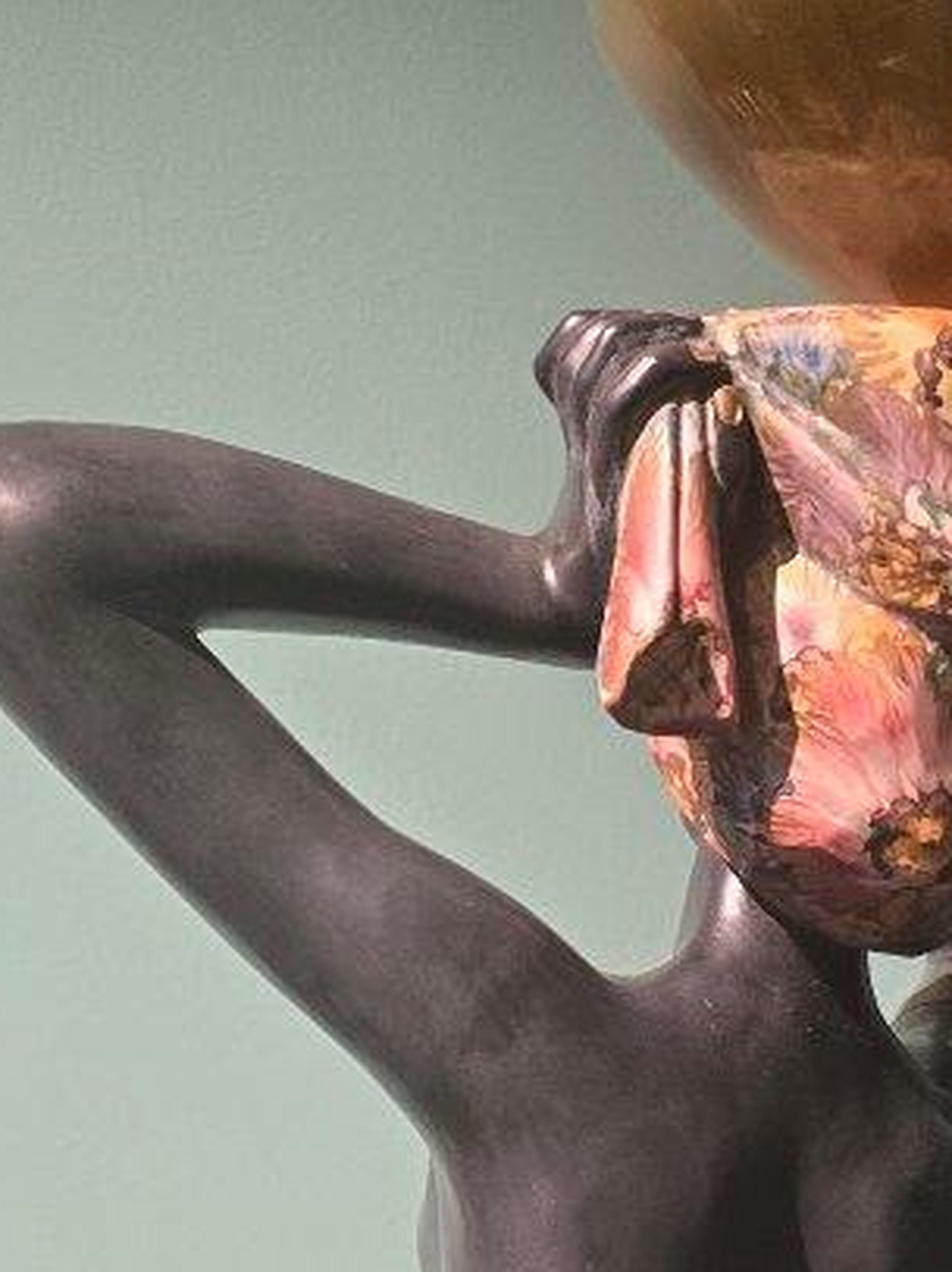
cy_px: 1827
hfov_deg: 20.9
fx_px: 2496
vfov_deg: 23.7
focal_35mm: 68
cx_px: 939
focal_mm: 5.4
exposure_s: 1/100
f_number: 1.8
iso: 200
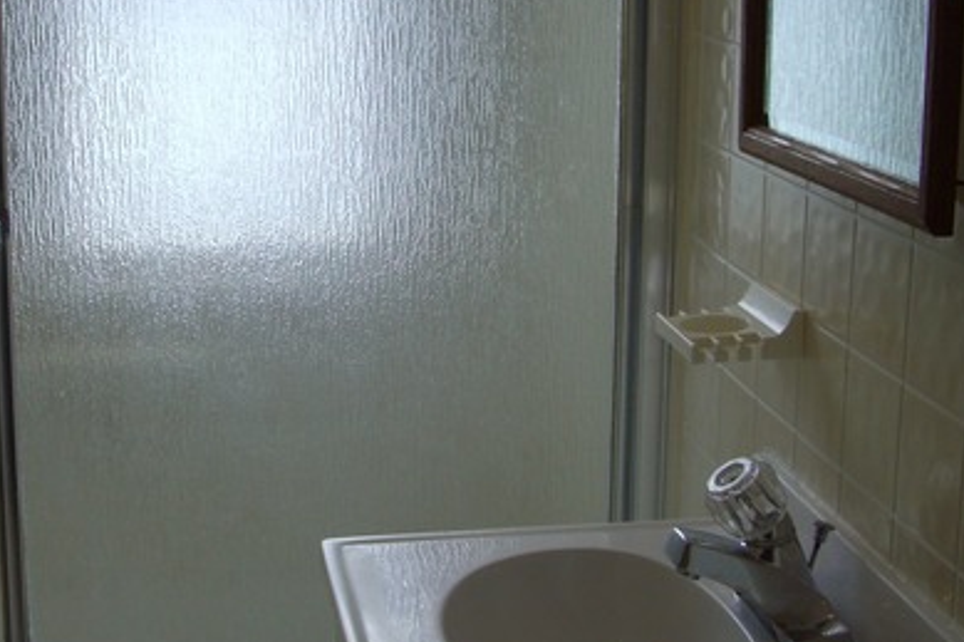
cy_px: 243
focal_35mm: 65
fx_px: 1740
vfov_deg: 20.9
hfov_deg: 30.7
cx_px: 325
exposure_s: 1/200
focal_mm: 7.9
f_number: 2.8
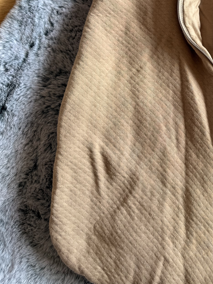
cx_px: 237
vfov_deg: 32.5
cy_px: 10
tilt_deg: -79.8
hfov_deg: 24.7
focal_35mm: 55
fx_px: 451
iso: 64
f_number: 1.78
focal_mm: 6.76
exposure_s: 1/198
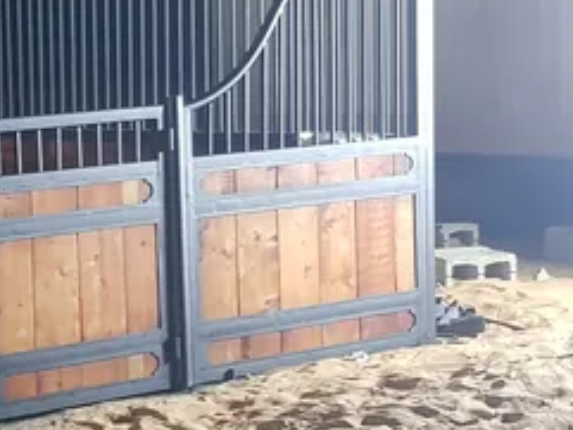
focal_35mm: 69
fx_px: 1143
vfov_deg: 21.3
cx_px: -59
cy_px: 257
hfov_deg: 26.0
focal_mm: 4.2
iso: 200
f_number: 1.7
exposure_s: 1/15
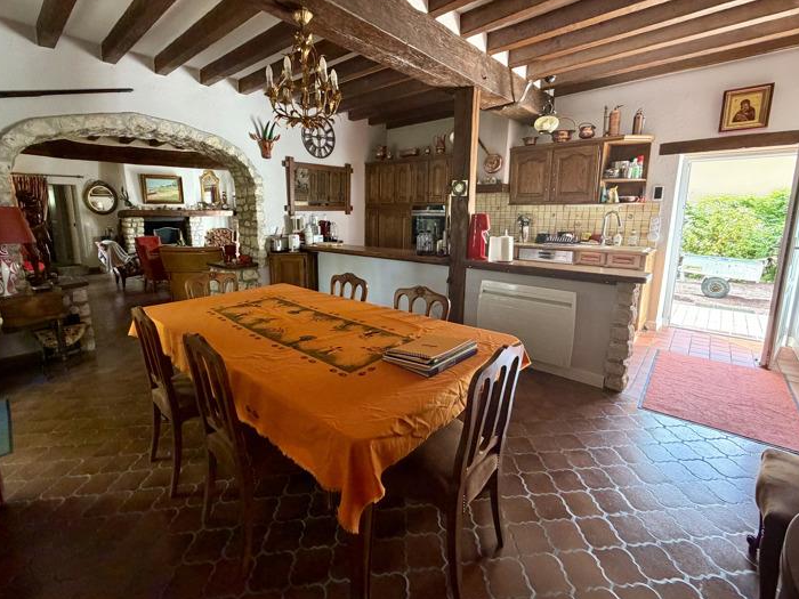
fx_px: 369
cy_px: 269
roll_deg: +0.5
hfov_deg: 94.4
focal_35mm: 16
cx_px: 372
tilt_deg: -8.9
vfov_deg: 77.9
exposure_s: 1/75
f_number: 2.2
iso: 320
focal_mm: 2.22
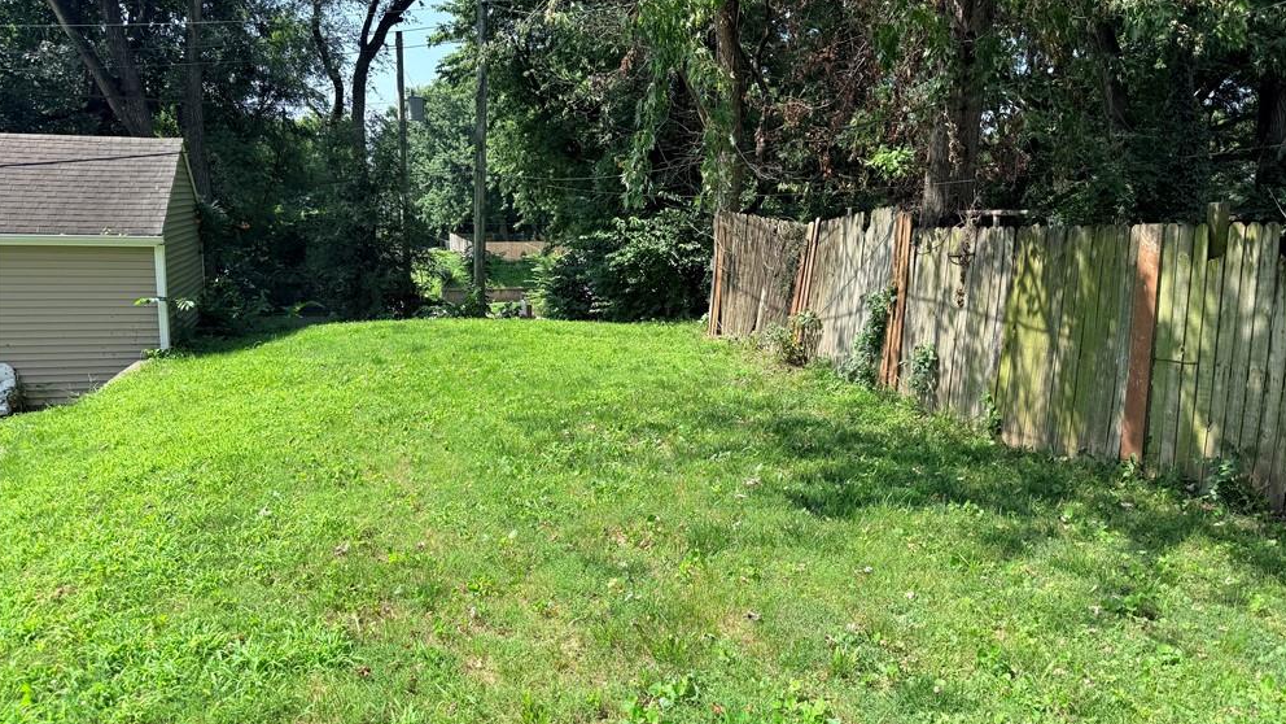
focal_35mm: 27
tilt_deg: -7.8
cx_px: 659
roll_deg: -1.0
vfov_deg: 42.9
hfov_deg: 69.8
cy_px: 370
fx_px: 921
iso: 80
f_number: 1.78
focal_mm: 6.76
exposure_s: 1/1770
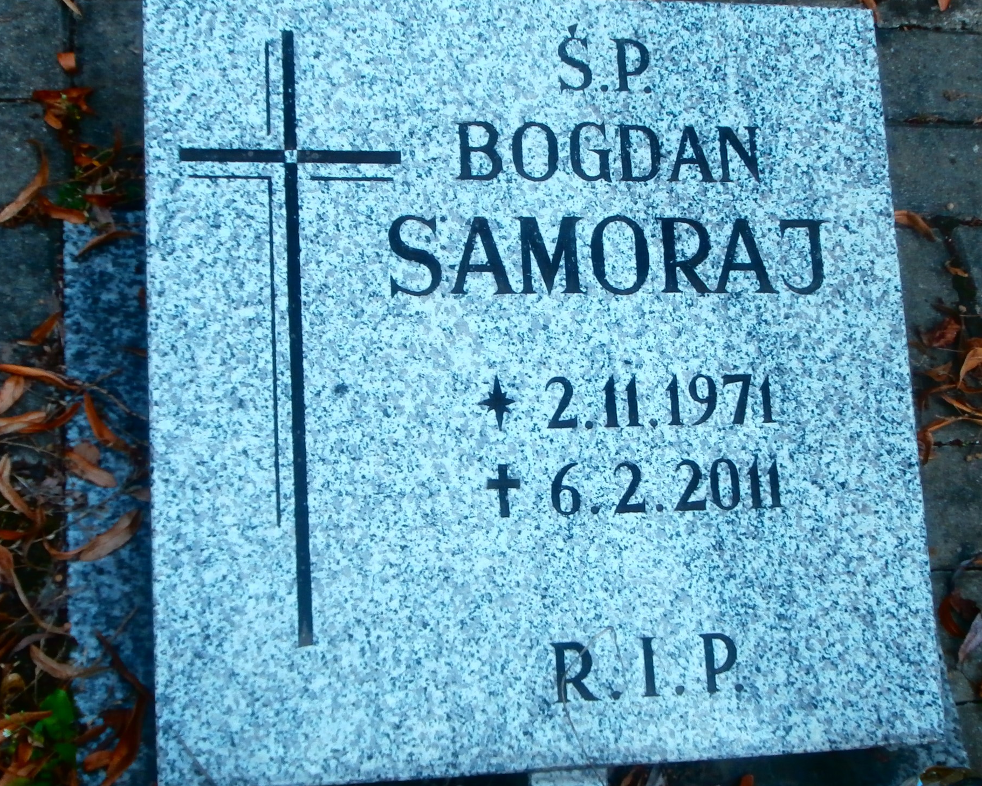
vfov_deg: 25.0
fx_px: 1773
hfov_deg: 31.0
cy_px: 327
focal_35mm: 61
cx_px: 476
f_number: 3.9
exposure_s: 1/200
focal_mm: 6.67
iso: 100
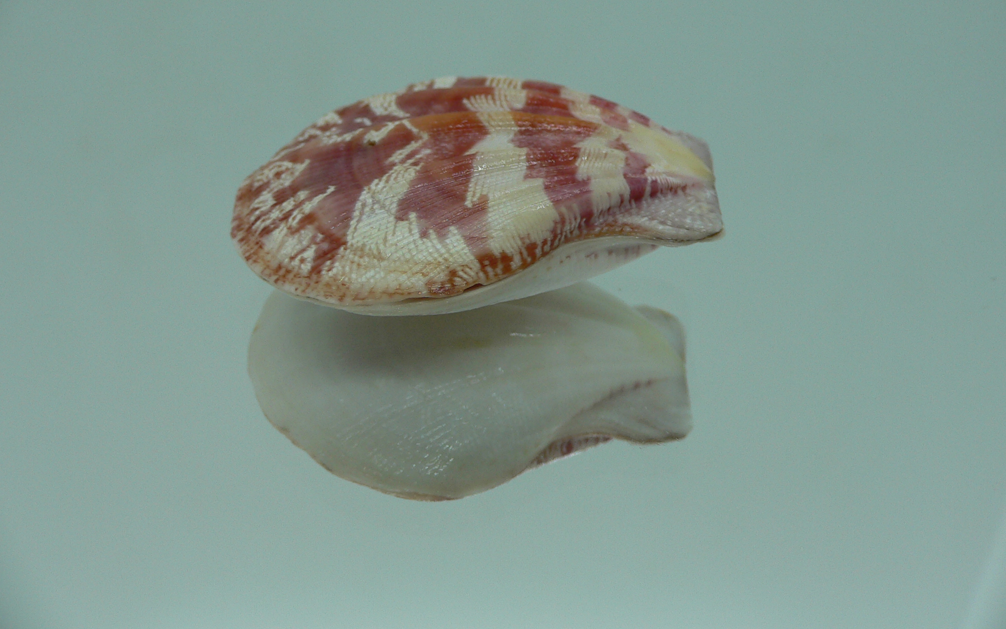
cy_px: 277
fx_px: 1042
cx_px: 500
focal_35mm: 38
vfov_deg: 33.5
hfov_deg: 51.5
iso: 80
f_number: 2.8
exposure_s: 1/60
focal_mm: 4.6
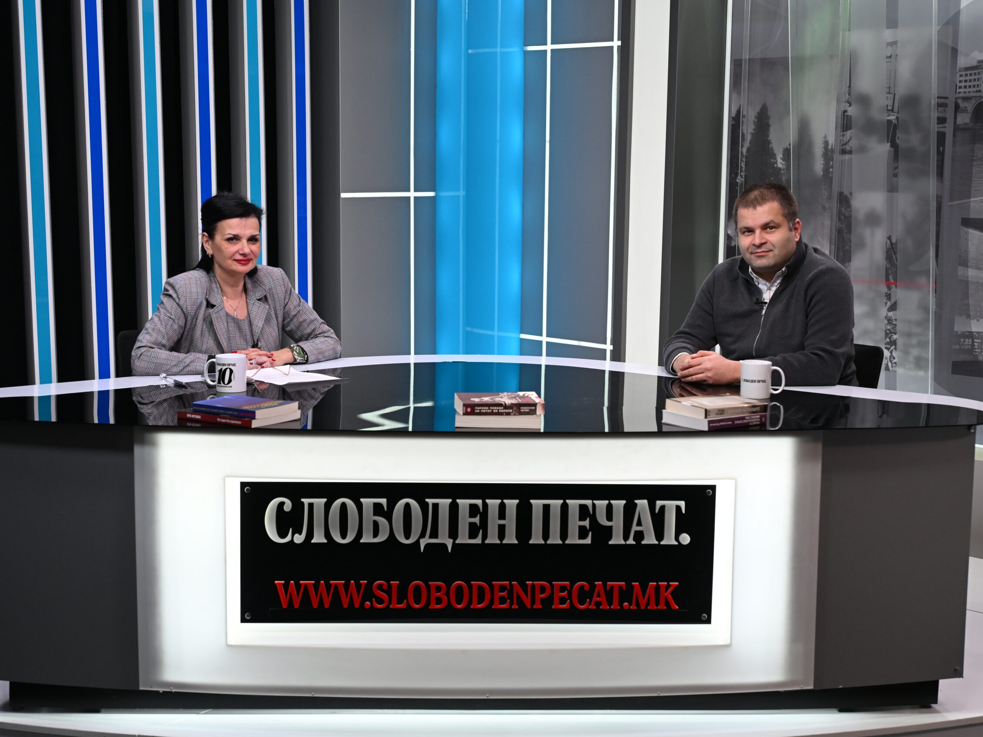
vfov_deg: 30.9
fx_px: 1335
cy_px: 369
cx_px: 481
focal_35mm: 47
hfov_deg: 40.4
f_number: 4.5
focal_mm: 43
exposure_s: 1/400
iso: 1600
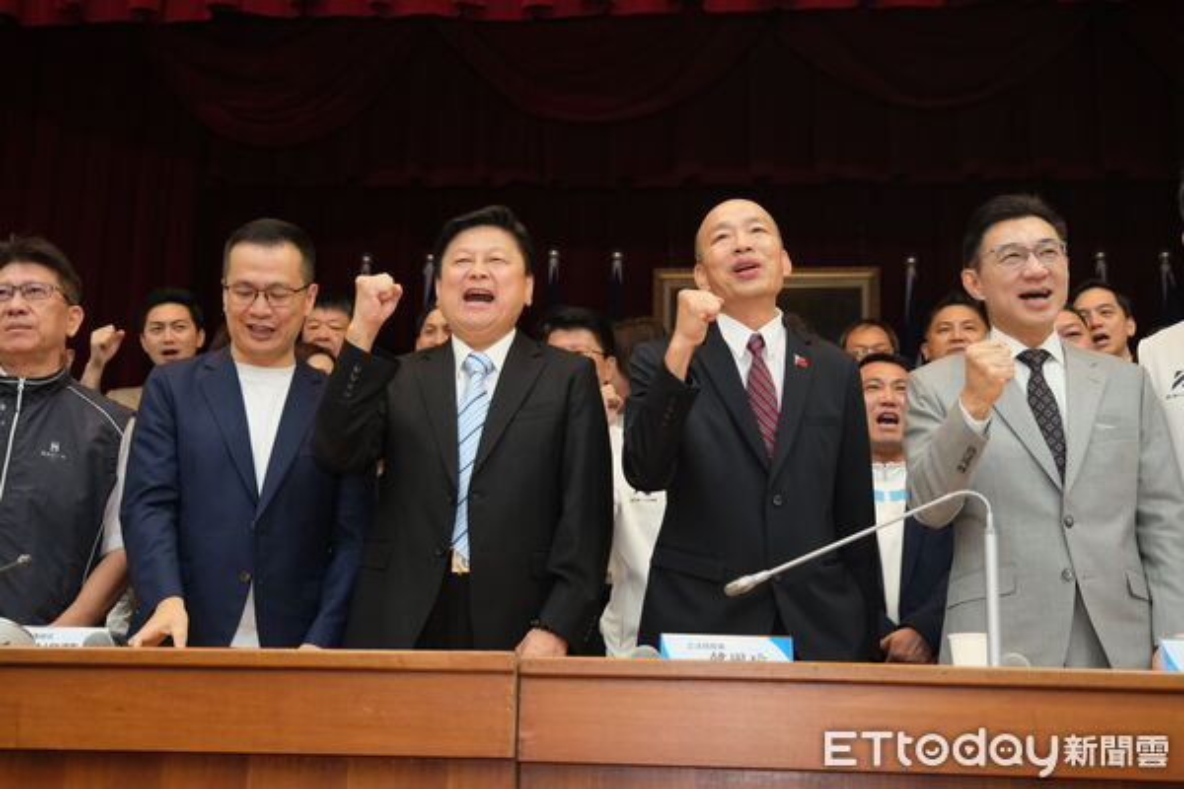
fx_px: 1546
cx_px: 592
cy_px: 394
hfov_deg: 41.9
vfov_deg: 28.6
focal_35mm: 47
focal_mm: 31.1
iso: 1600
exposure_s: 1/250
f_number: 2.8
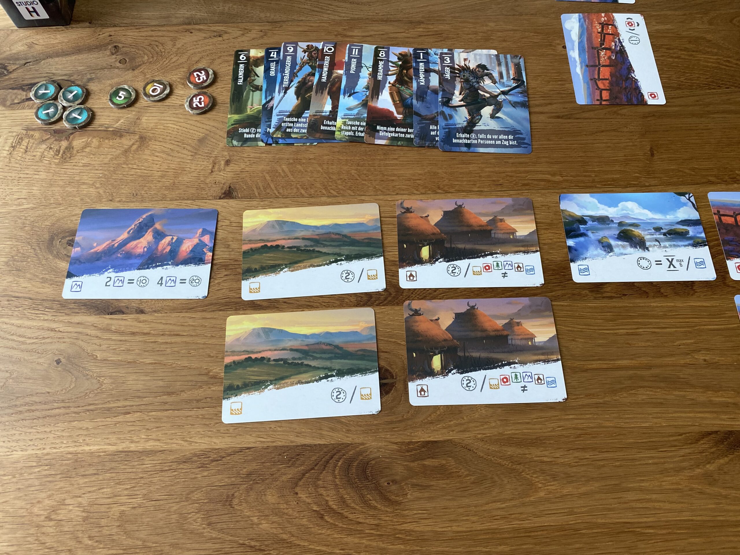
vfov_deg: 53.1
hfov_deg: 67.3
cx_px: 370
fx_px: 556
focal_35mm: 26
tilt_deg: -65.8
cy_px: 278
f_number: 1.8
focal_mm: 4.25
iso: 125
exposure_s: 1/112
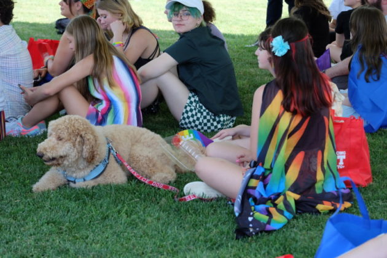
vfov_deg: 12.8
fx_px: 1150
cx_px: 194
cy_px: 129
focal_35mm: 107
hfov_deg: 19.1
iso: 400
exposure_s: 1/125
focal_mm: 71.1
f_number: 5.6
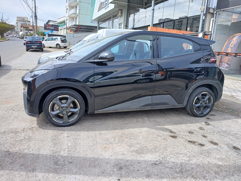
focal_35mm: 26
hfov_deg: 67.3
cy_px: 90
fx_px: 181
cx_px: 120
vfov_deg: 53.1
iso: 20
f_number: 1.8
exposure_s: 1/199
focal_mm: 3.98
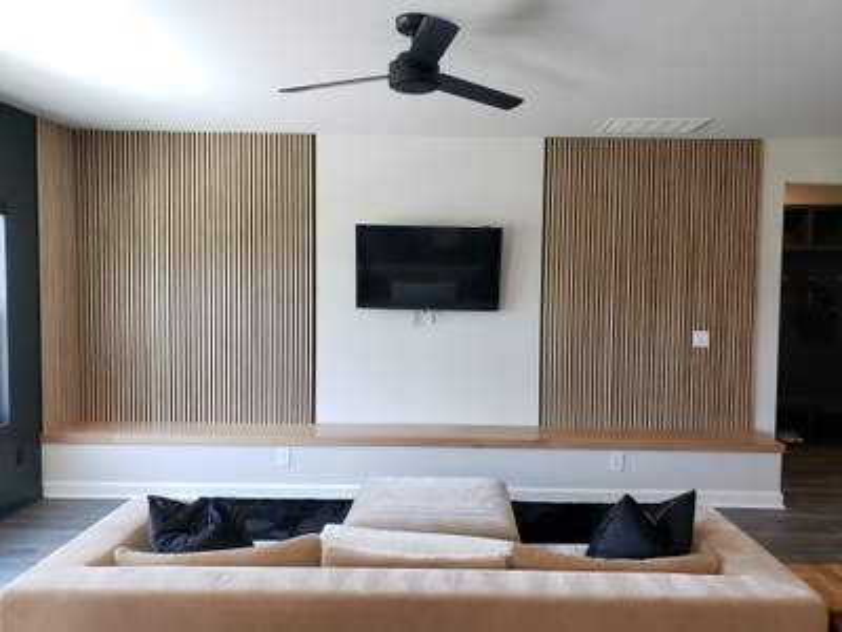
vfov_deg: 53.1
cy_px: 316
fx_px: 632
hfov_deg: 67.3
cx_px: 421
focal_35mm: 26
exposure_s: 1/60
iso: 200
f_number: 2.4
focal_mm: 4.3
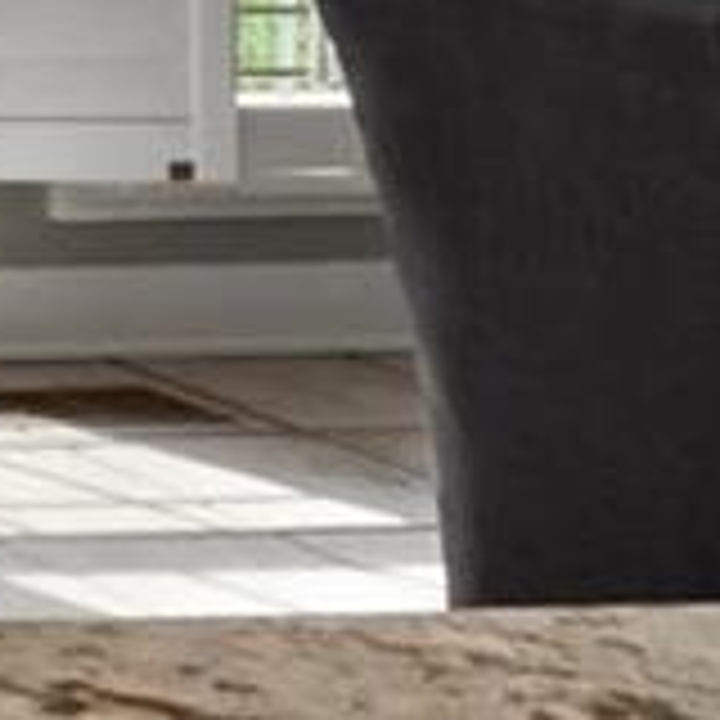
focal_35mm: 136
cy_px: -626
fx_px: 3200
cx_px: -2660
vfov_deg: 11.7
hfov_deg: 6.8
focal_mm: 8
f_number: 8
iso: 400
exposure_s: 1/25
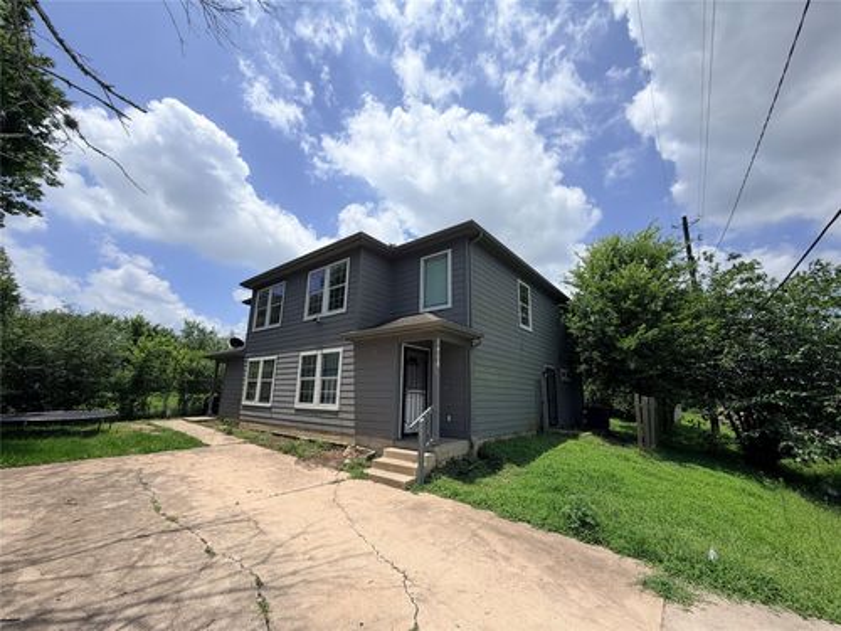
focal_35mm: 14
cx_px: 420
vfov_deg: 85.7
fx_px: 340
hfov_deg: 102.1
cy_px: 316
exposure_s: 1/1534
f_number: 2.2
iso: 20
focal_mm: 2.22
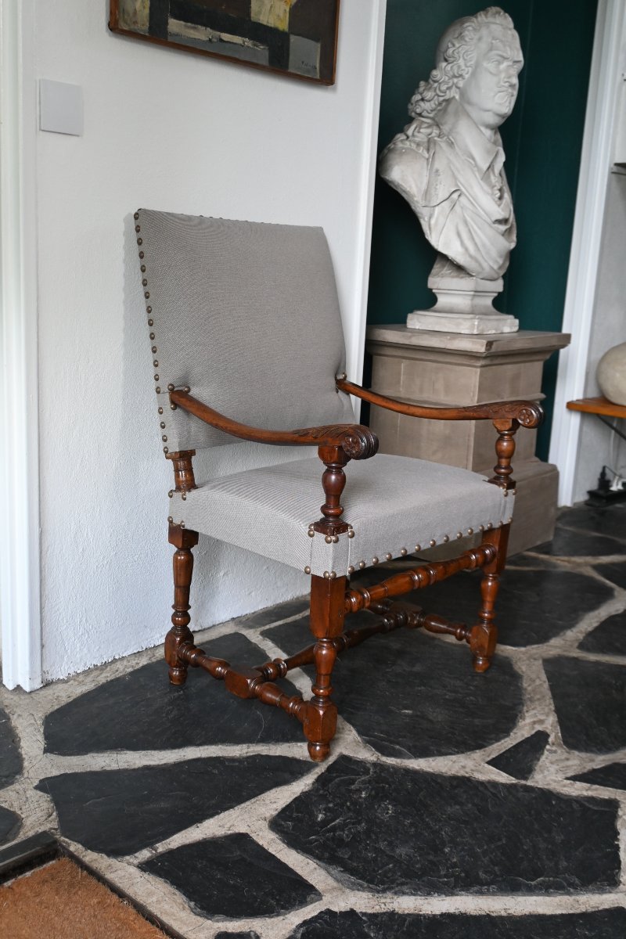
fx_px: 939
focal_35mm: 36
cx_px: 313
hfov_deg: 36.9
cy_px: 470
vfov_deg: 53.1
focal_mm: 24
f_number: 4.2
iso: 720
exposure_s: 1/125
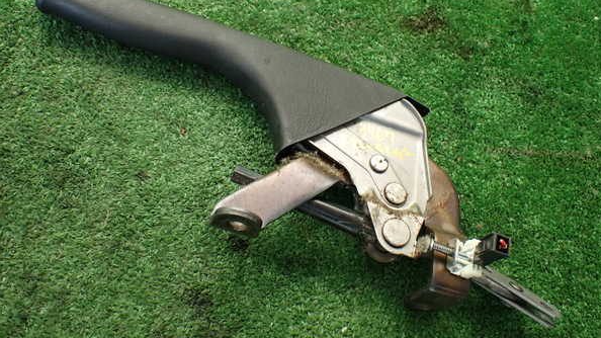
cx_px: 303
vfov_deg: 35.6
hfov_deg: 59.5
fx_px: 526
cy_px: 145
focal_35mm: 33
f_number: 2.3
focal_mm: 5.4
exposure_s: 1/125
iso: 200
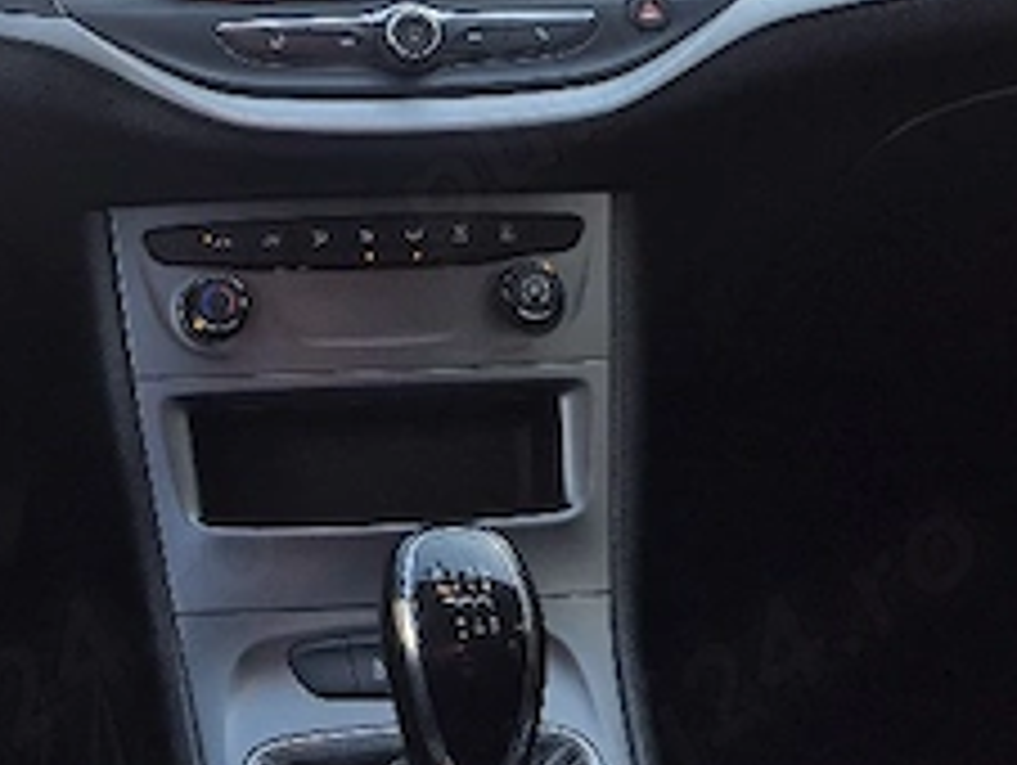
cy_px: 45
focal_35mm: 61
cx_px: 166
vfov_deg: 23.3
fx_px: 1794
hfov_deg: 30.7
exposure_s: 1/189
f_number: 1.8
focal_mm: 5.4
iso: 25
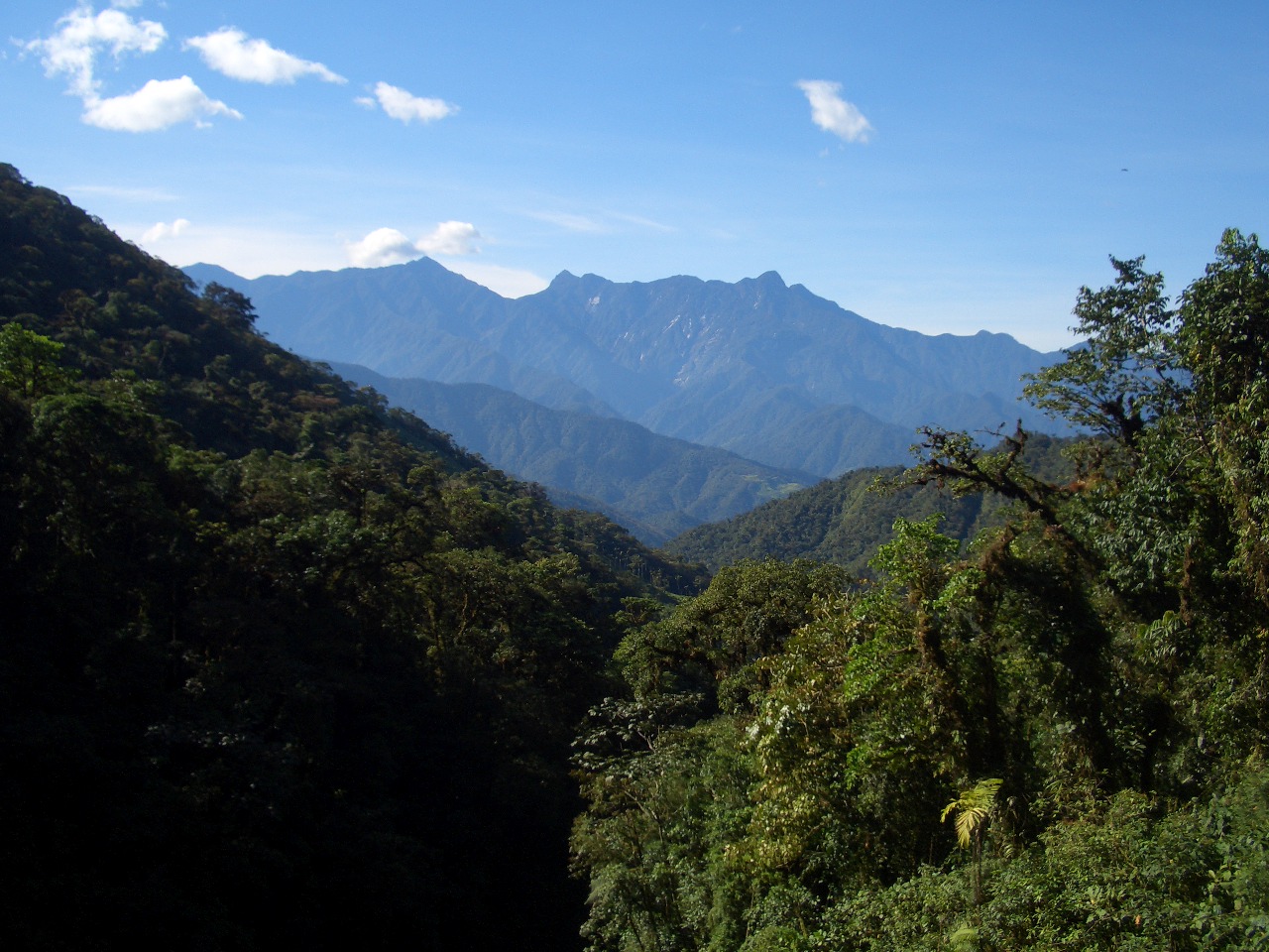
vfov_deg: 40.7
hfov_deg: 52.6
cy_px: 476
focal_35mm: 35
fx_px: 1283
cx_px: 634
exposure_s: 1/400
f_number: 4.3
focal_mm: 5.8
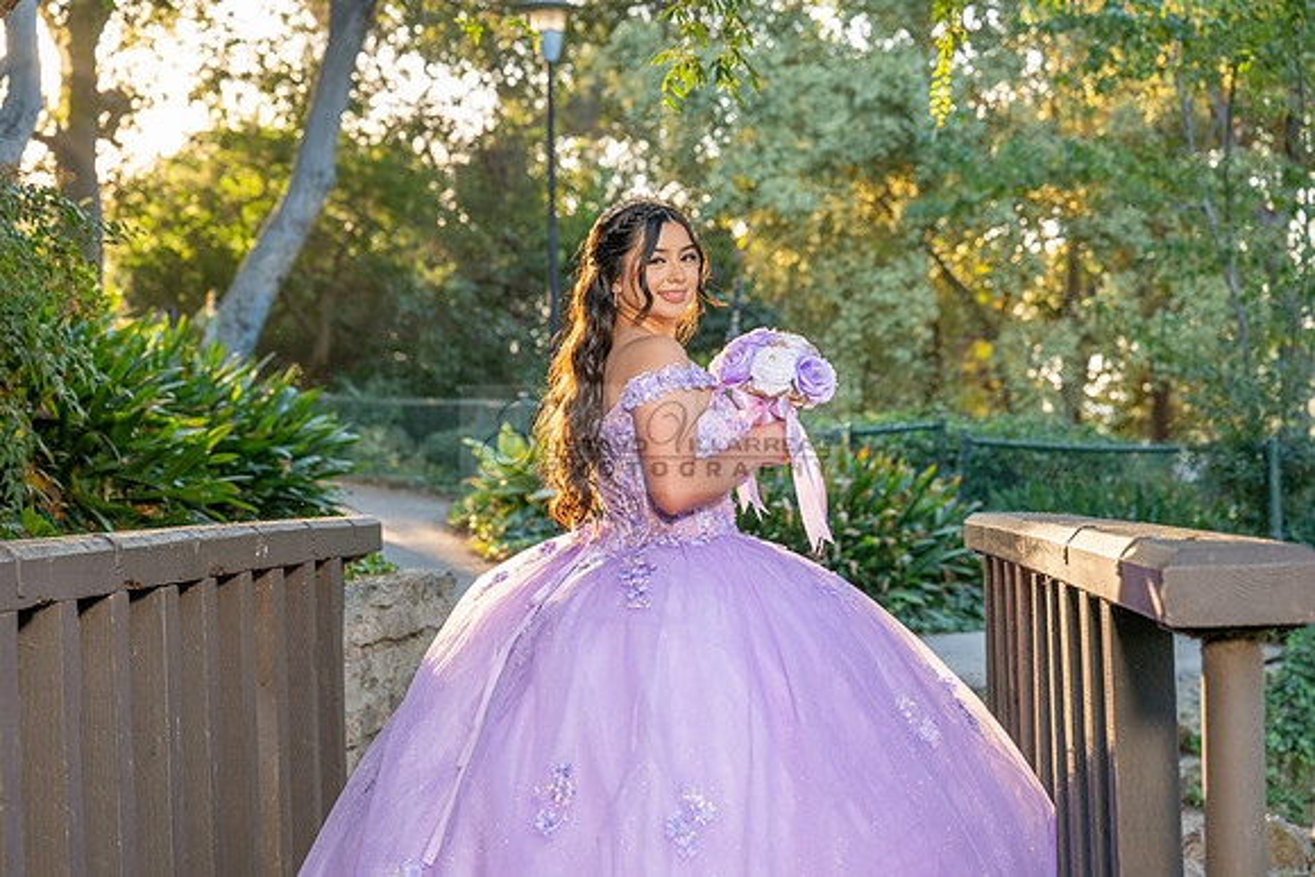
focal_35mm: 73
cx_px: 645
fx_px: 2664
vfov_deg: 18.7
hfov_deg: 27.7
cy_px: 439
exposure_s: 1/200
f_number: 4.5
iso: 400
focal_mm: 70
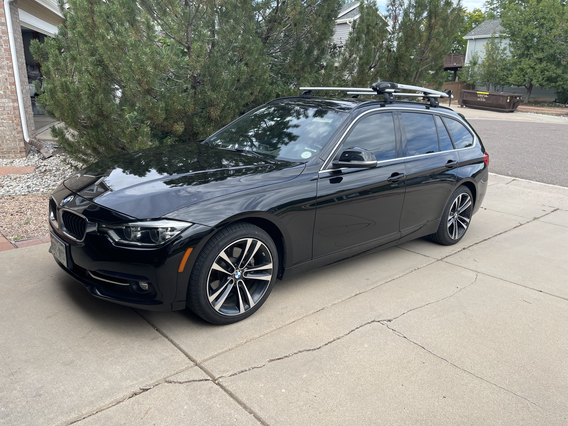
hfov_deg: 69.4
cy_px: 213
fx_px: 410
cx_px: 284
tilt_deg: -17.7
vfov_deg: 54.9
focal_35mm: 25
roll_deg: -1.7
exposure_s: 1/887
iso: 32
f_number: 1.6
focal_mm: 5.1
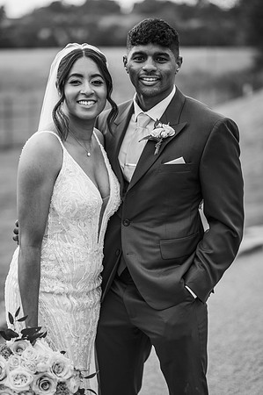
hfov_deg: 16.0
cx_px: 132
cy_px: 198
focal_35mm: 85
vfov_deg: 23.9
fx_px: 934
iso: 100
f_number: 2.2
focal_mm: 85
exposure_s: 1/800
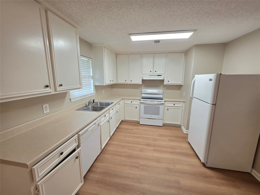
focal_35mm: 13
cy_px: 98
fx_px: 98
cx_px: 130
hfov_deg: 106.2
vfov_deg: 89.9
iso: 200
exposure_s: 1/60
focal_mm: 2.2
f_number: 1.9
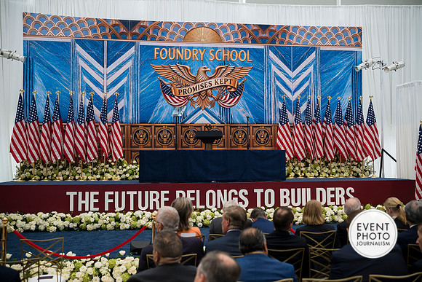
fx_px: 410
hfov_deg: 54.4
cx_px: 211
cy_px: 141
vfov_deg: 37.9
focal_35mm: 35
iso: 280
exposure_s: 1/200
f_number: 2.8
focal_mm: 35
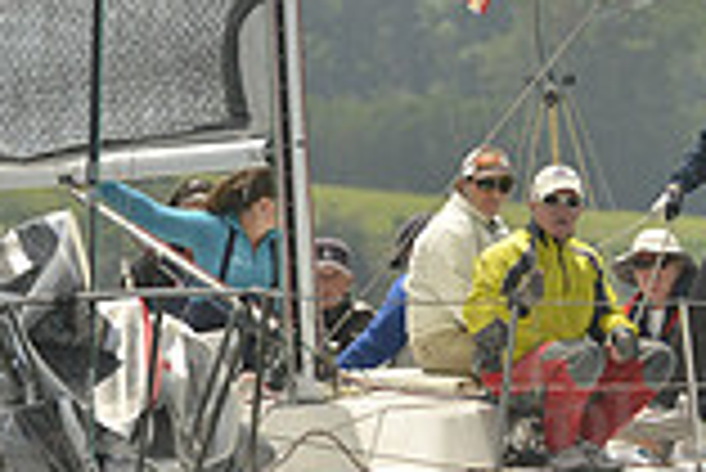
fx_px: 15939
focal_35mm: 812
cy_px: 209
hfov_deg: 2.5
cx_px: 315
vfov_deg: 1.7
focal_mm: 220
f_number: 7.1
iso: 280
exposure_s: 1/1250
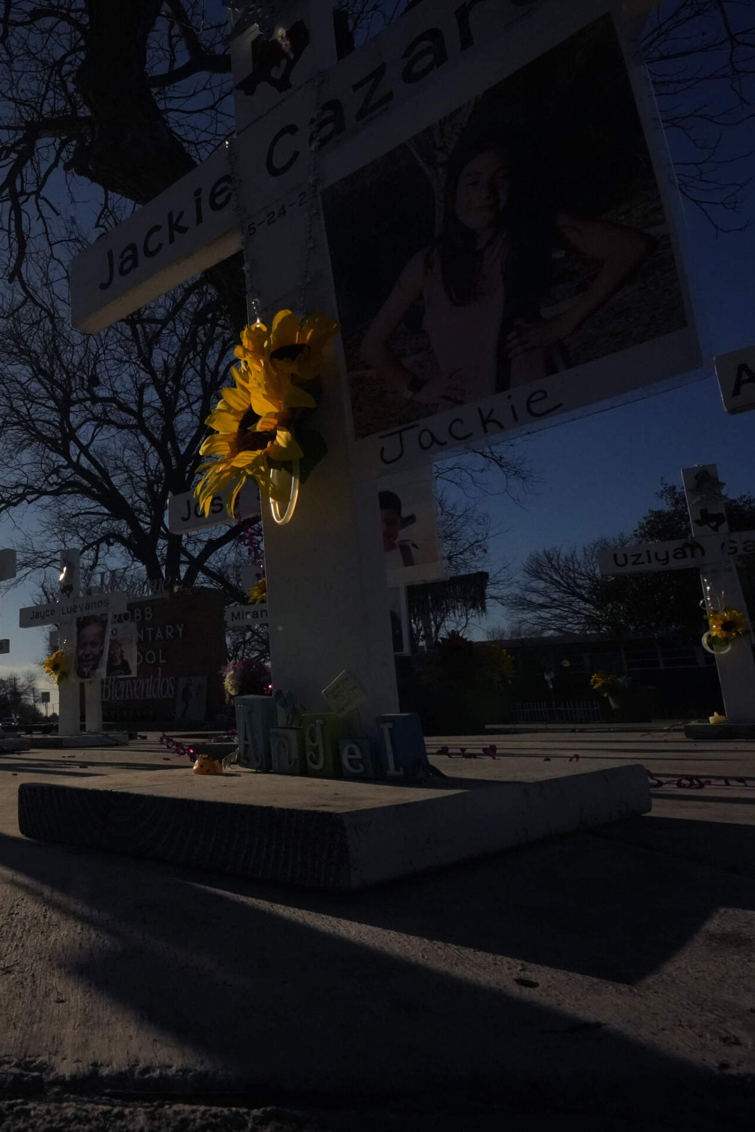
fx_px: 786
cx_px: 47
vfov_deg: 71.5
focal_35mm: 25
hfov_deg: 45.4
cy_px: 562
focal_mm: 16
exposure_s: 1/6400
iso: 4000
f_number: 22
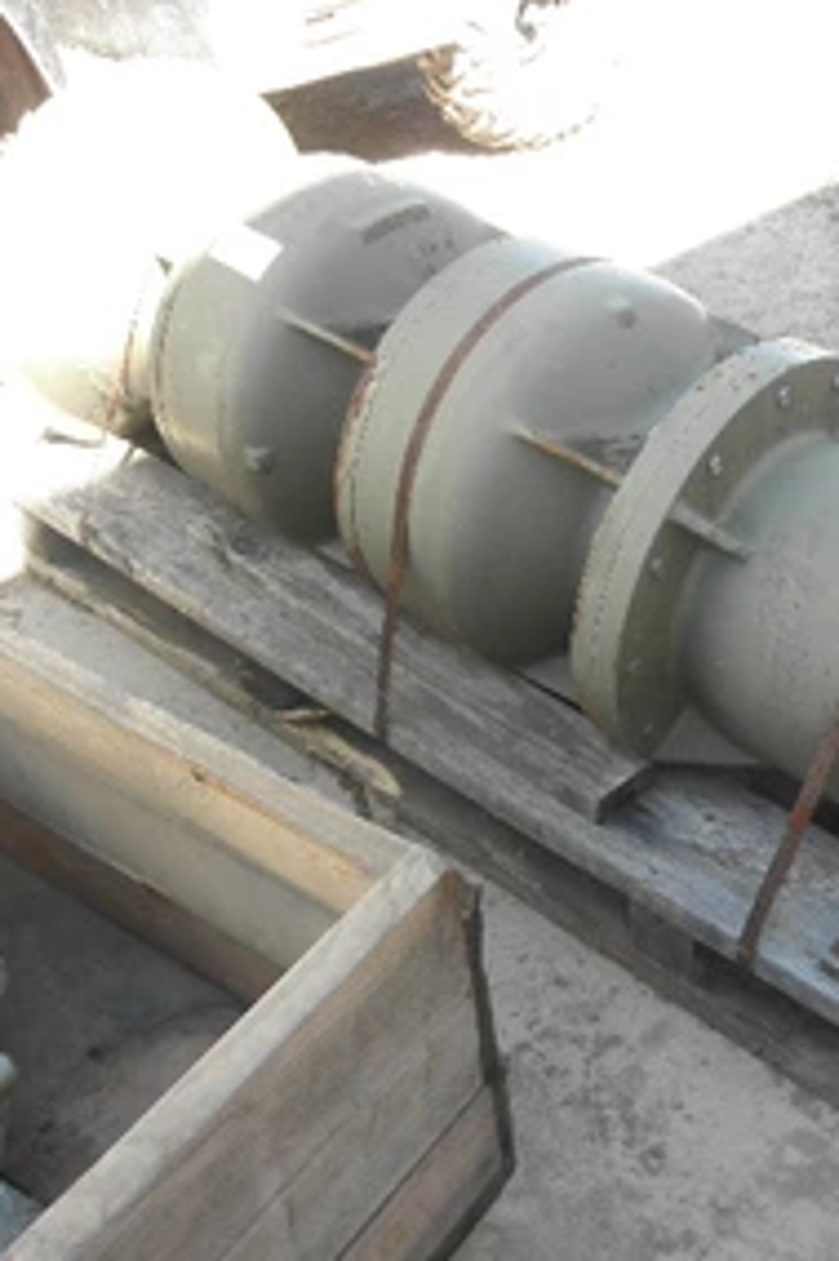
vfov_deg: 47.4
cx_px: 635
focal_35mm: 41
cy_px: 648
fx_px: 1435
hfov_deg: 32.0
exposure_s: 1/80
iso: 64
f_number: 3
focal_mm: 5
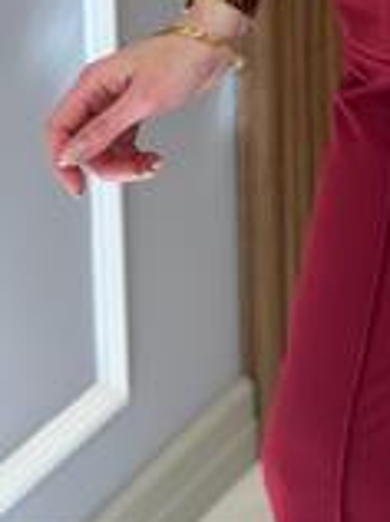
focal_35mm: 158
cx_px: 618
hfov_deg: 9.1
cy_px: -320
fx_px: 2380
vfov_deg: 11.8
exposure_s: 1/100
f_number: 1.78
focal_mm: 6.86
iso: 80
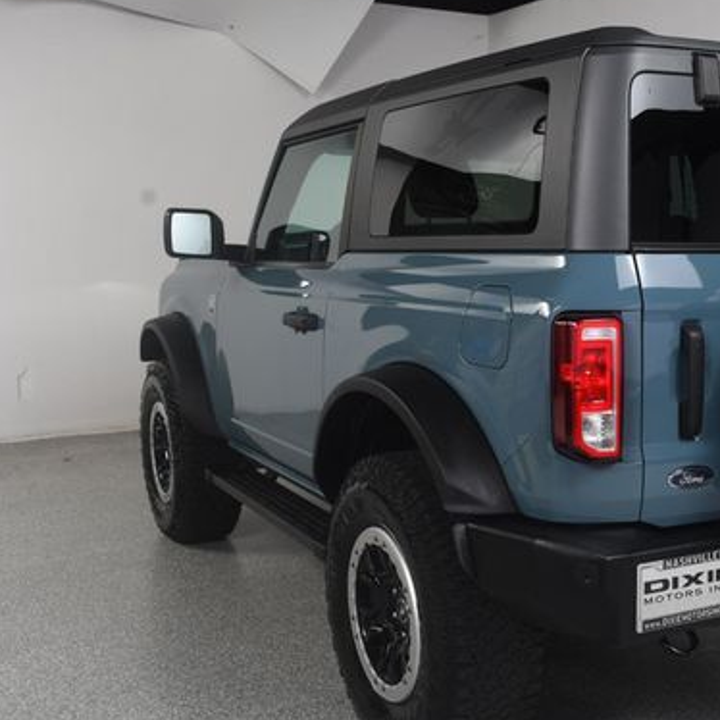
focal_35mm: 48
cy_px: 381
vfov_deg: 35.3
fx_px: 1130
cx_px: 570
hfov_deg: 34.3
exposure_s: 1/160
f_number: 9
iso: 100
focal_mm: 22
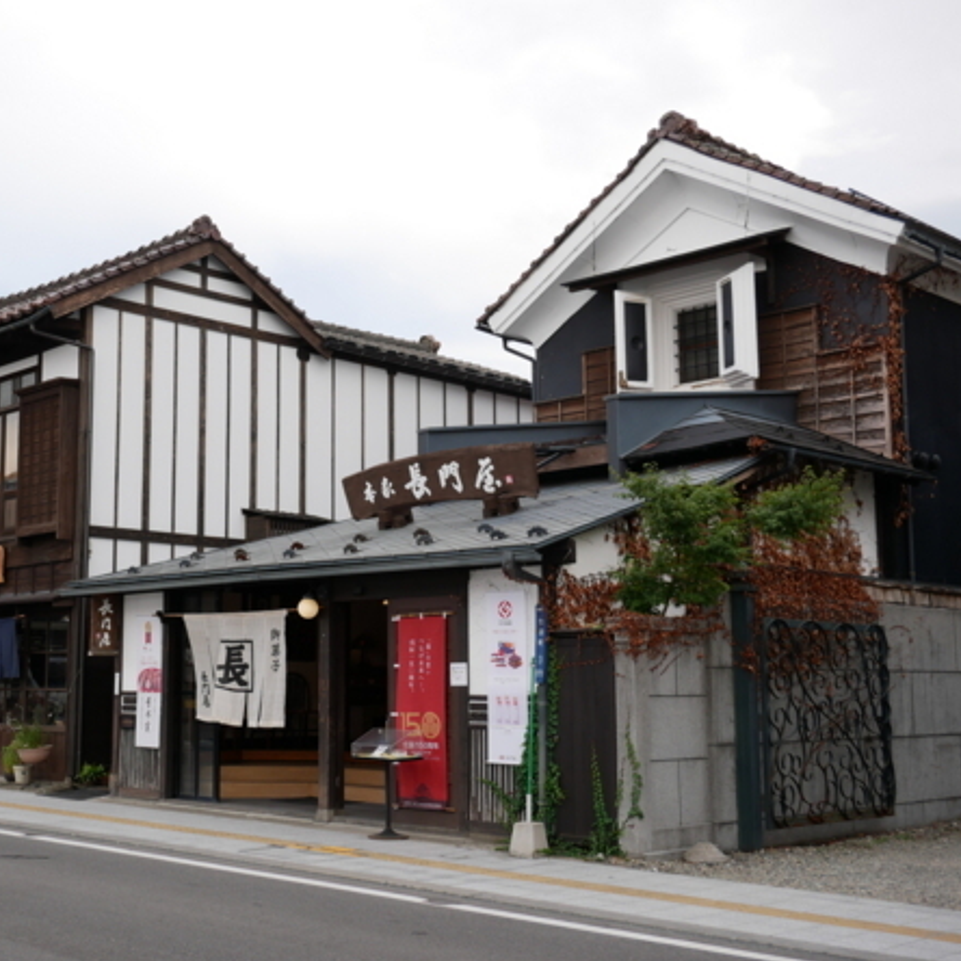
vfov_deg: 39.2
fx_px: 1351
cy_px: 477
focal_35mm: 43
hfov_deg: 38.8
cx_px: 340
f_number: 5.6
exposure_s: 1/200
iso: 200
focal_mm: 18
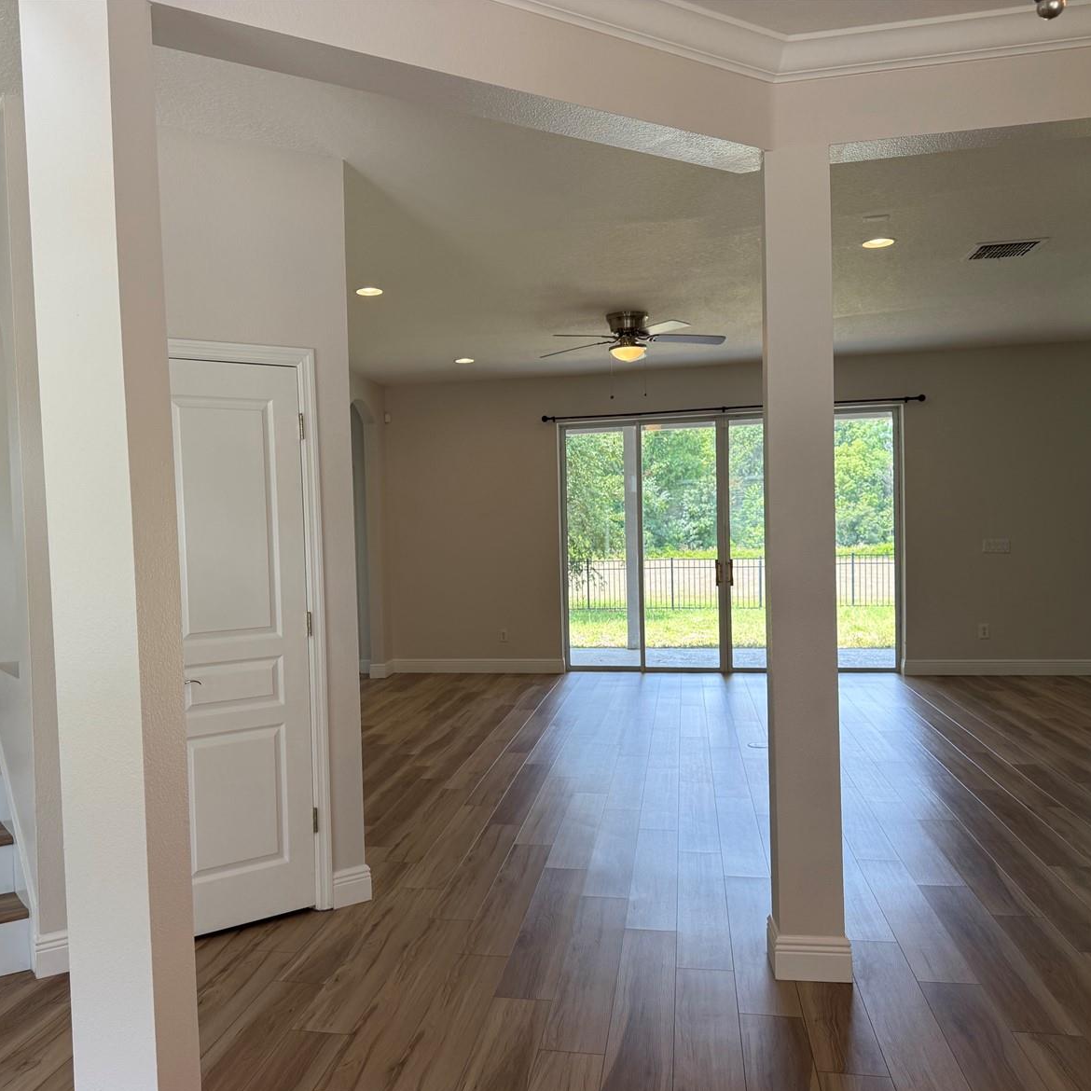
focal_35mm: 29
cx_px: 445
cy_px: 558
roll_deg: +1.5
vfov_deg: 55.6
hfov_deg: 55.3
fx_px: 1034
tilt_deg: -1.5
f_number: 1.78
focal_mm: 6.76
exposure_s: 1/317
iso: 100
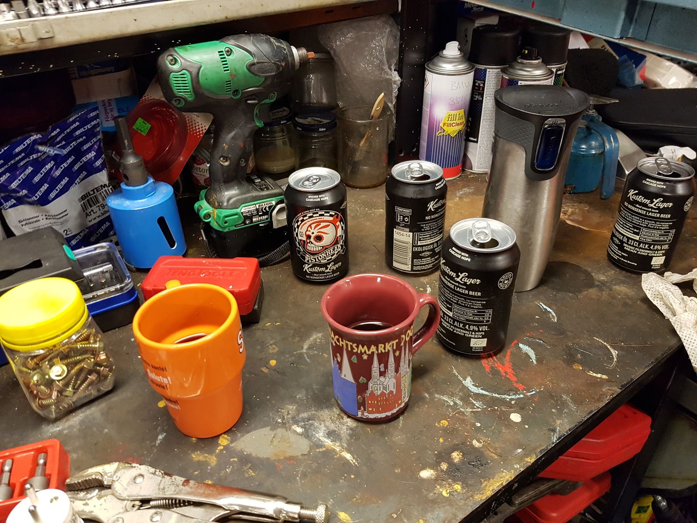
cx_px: 348
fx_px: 524
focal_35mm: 26
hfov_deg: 67.3
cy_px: 262
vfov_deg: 53.1
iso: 200
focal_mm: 4.2
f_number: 1.7
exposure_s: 1/25
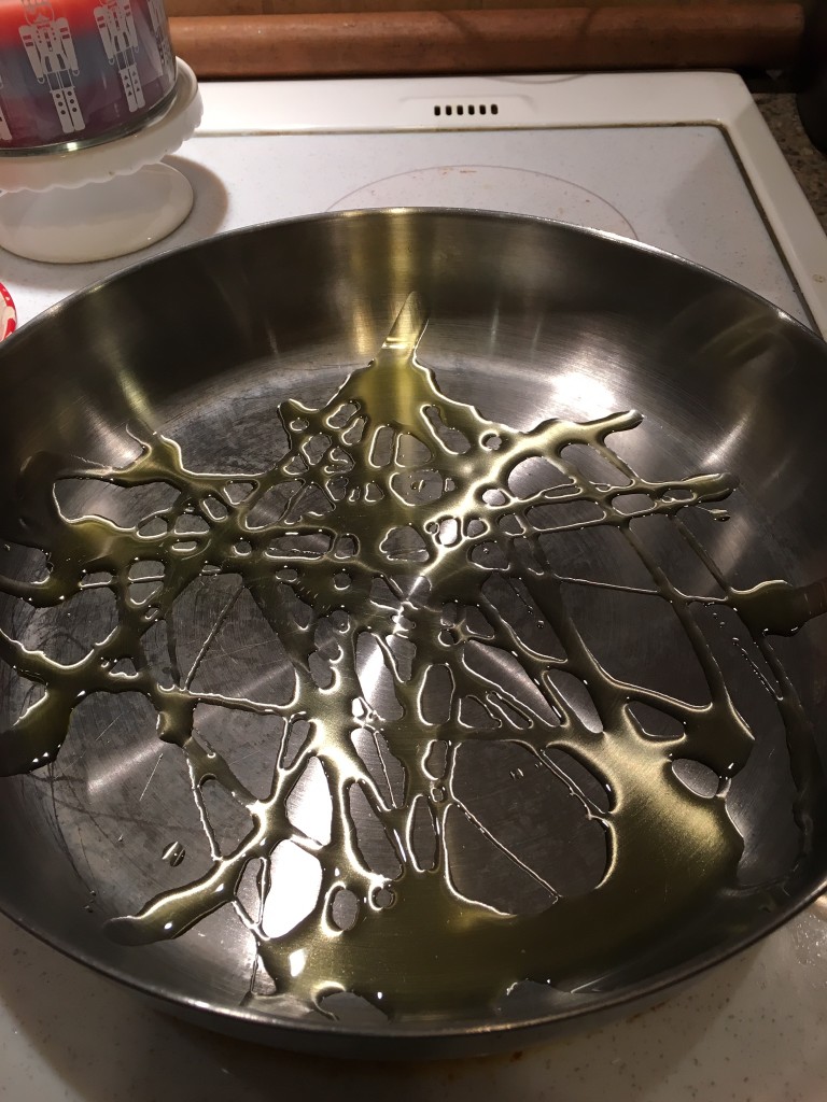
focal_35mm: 29
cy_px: 551
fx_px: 924
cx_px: 414
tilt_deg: -48.9
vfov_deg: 61.7
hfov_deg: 48.2
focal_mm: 4.15
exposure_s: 1/30
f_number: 2.2
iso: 25
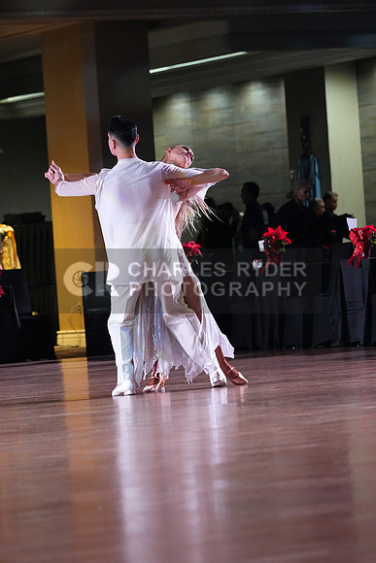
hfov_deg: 6.9
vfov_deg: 10.3
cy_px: 282
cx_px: 188
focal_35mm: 200
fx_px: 3131
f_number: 5.6
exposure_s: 1/400
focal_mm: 200
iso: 8000
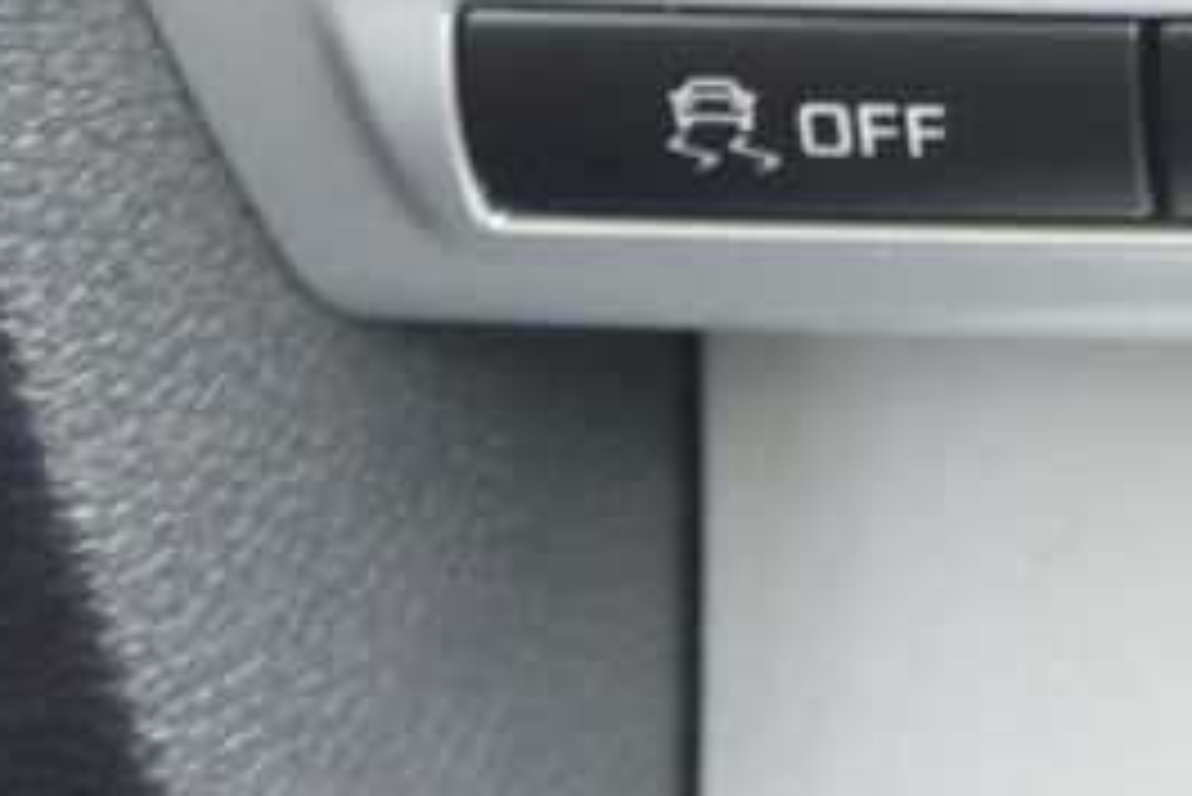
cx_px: 2168
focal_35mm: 116
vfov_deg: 10.9
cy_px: -717
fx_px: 3843
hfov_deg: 15.2
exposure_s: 1/60
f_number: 3.5
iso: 560
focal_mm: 11.4
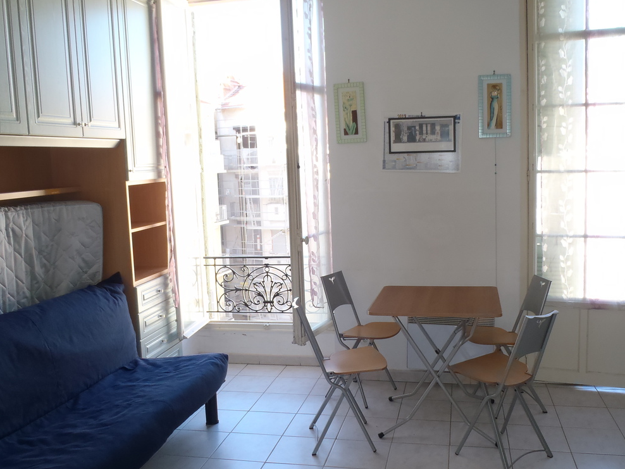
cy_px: 230
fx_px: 614
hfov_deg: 53.9
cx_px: 333
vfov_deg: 41.8
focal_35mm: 34
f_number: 3.9
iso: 100
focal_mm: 5
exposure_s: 1/30
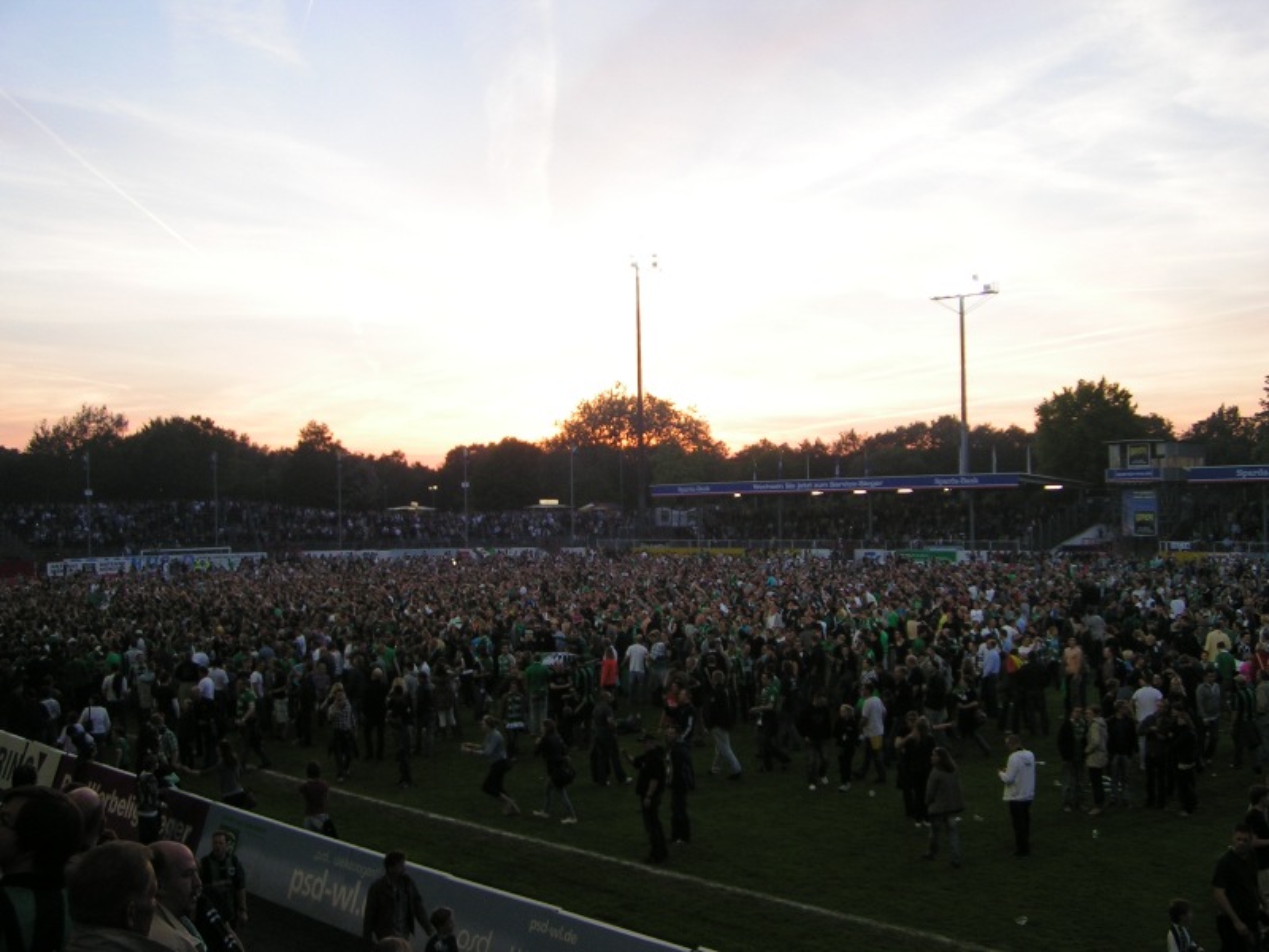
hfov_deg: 49.0
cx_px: 634
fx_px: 1393
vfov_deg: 37.7
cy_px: 476
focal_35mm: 38
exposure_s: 1/100
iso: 50
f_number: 3.2
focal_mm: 5.8
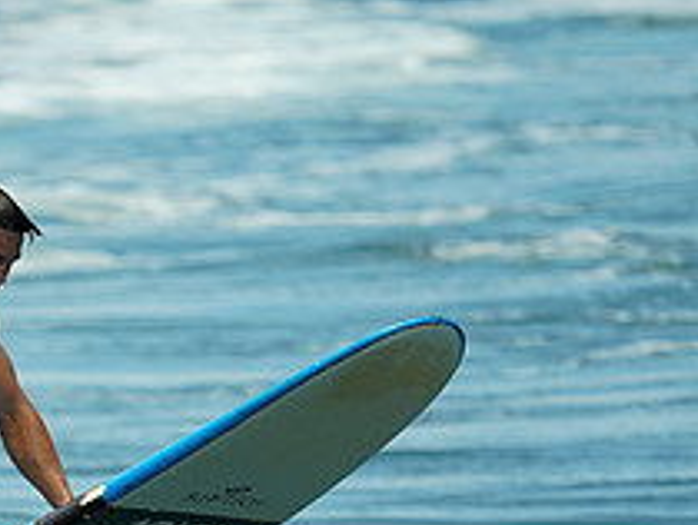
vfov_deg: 1.4
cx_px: -133
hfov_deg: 1.9
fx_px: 21419
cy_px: 630
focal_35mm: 1061
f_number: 2.8
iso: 200
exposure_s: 1/1250
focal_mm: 400
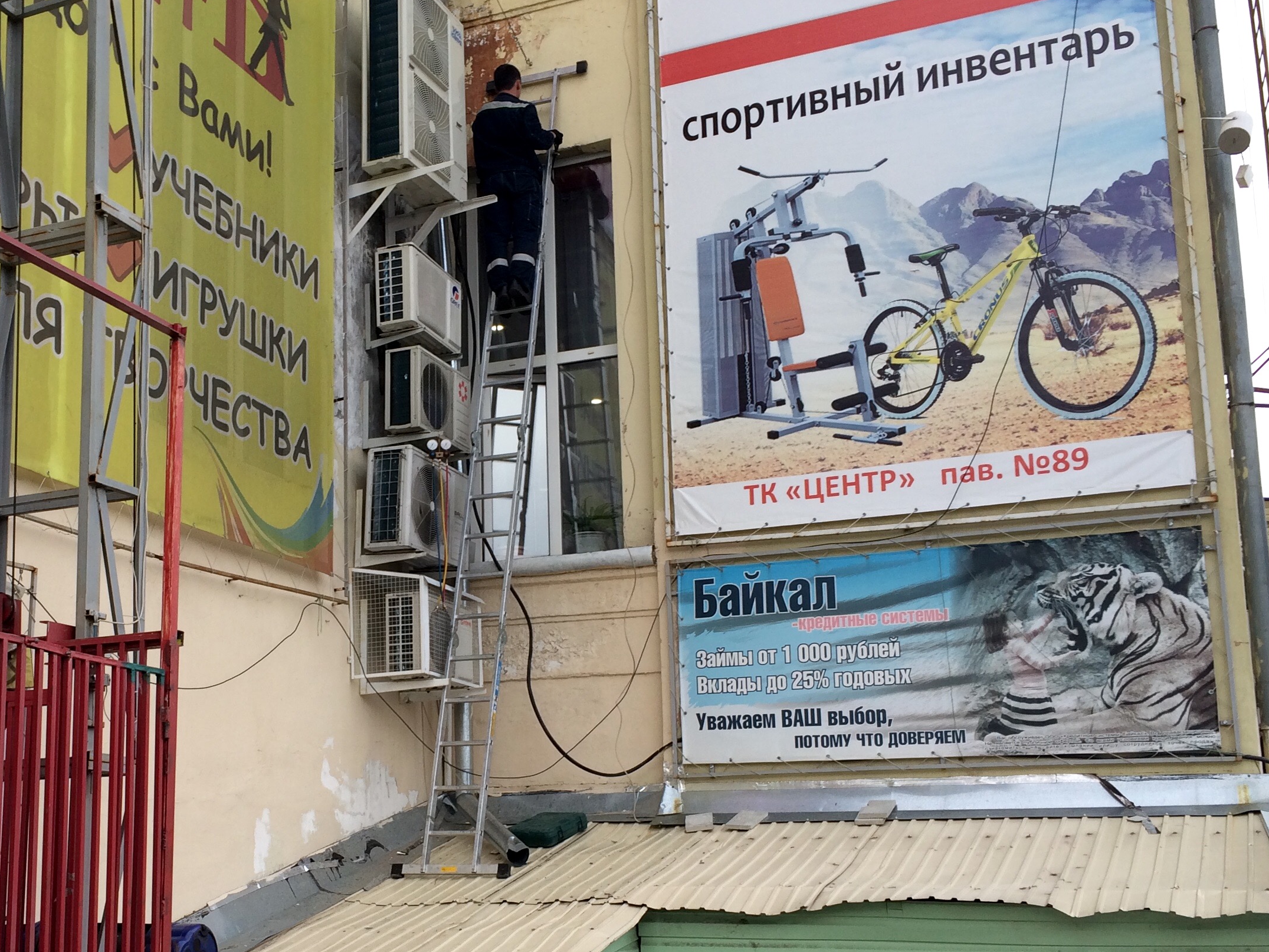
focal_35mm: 44
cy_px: 611
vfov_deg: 32.7
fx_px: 1613
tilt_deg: +8.2
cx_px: 394
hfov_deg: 42.2
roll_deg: +1.0
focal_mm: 4.15
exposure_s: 1/125
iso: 32
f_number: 2.2
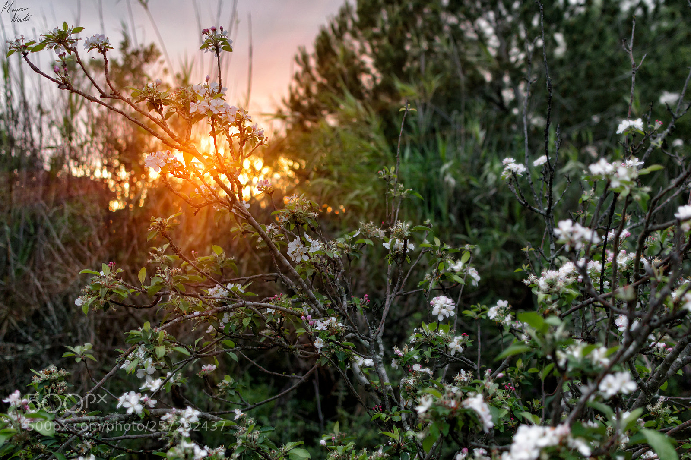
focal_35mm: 52
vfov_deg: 25.7
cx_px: 346
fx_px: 1007
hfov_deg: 37.9
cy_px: 230
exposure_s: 1/60
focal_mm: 35
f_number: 2.8
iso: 400
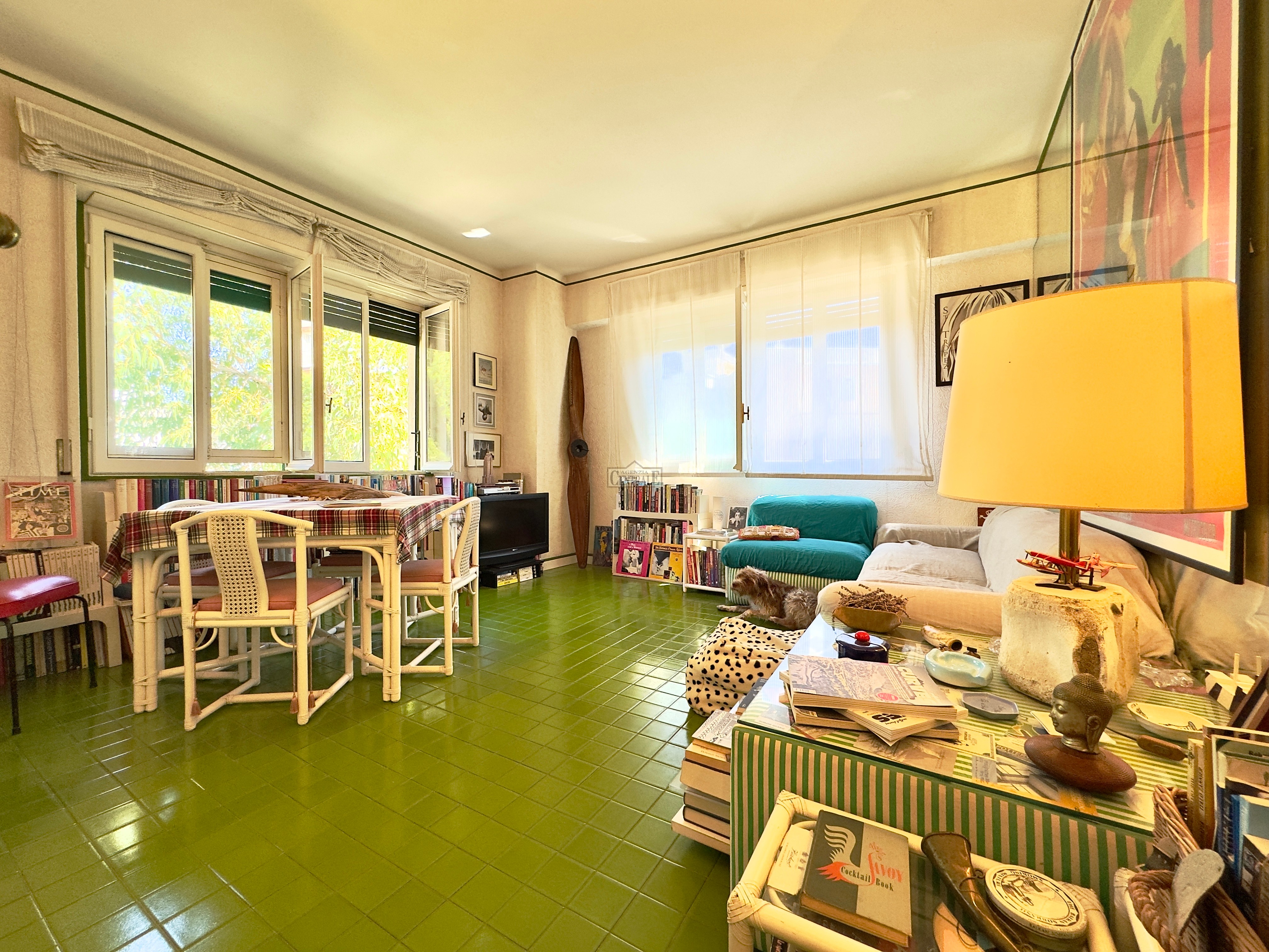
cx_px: 634
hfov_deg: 102.1
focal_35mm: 14
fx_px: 513
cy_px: 476
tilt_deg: -1.5
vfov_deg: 85.7
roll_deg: +0.7
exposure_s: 1/100
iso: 125
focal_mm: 2.22
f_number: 2.2
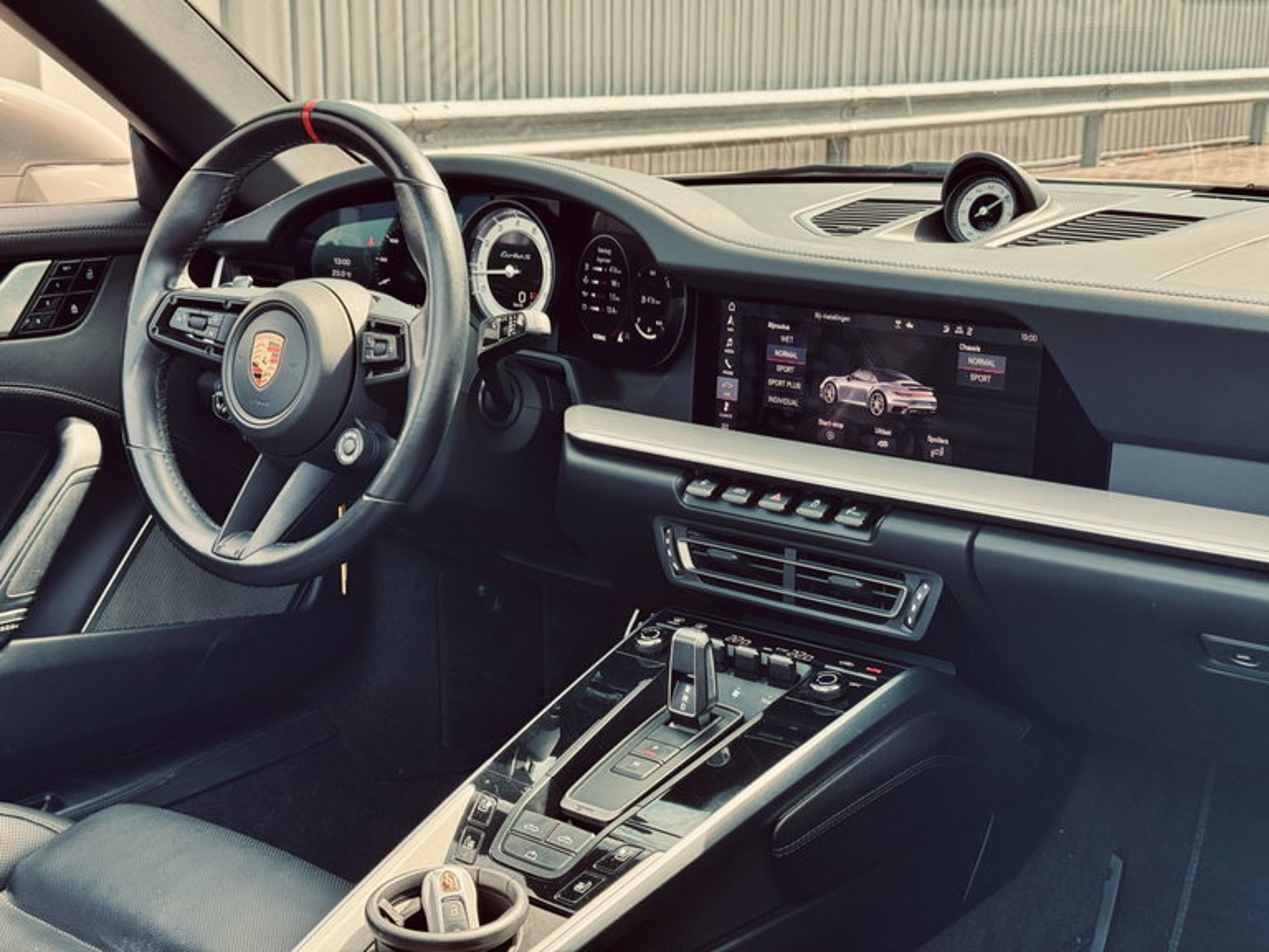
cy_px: 476
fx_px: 1760
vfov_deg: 30.3
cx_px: 634
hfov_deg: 39.7
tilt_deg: -14.2
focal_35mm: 48
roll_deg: -0.2
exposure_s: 1/368
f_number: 1.78
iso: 64
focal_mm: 6.76
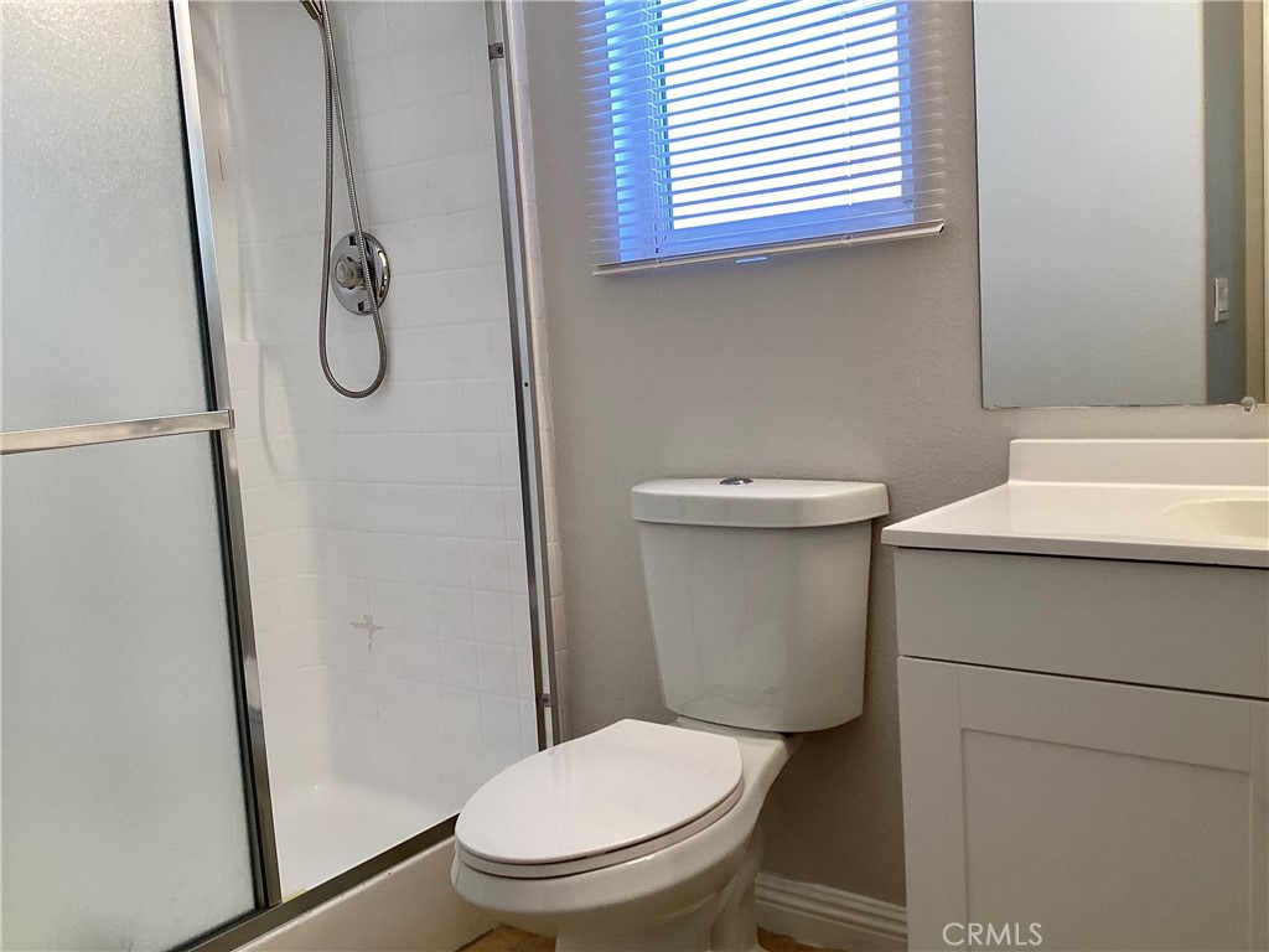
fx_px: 1136
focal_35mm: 31
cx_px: 634
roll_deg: +1.9
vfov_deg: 45.4
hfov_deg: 58.4
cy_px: 476
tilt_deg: -6.4
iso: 50
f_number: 2.4
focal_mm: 3.3
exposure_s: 1/60
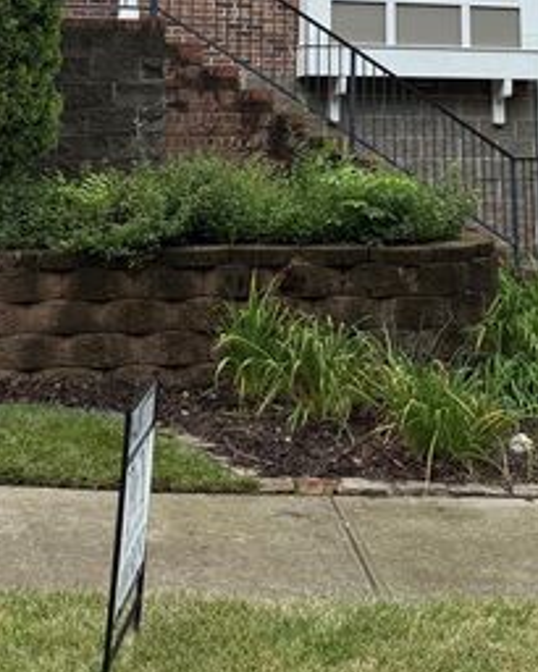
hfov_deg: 24.9
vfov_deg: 27.5
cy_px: -117
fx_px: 1213
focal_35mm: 61
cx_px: 360
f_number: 1.78
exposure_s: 1/2053
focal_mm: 6.76
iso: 100
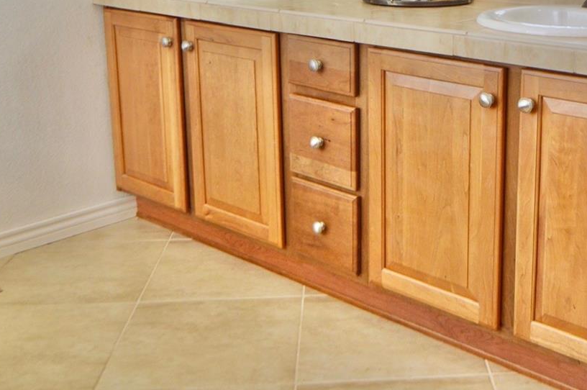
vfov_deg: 26.5
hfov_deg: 38.9
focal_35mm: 50
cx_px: 416
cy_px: 82
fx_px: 814
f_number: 5.6
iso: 400
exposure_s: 1/125
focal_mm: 17
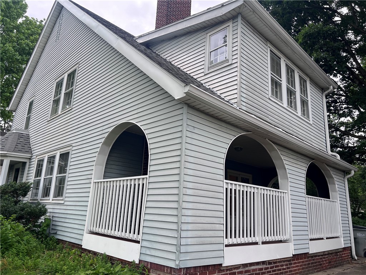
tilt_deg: +14.4
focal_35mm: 26
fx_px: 275
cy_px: 138
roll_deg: -2.4
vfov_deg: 53.1
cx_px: 183
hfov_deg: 67.3
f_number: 1.5
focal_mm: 5.7
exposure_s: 1/558
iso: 50
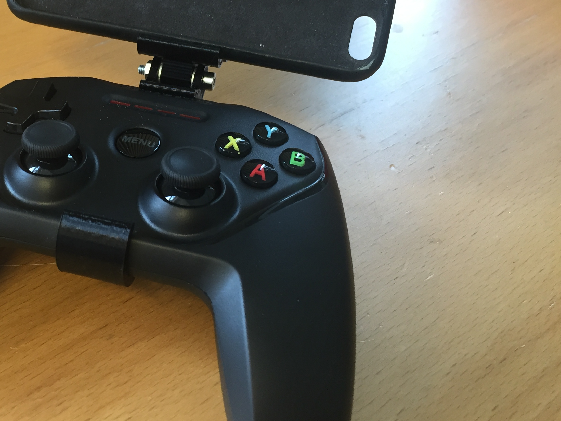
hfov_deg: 42.6
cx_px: 148
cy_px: 129
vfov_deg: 33.2
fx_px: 697
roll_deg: +0.2
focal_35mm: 43
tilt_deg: -41.1
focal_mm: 4.15
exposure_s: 1/33
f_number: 2.2
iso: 100
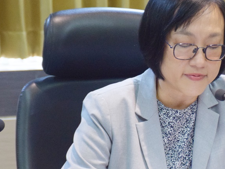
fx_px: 1592
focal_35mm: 245
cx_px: 180
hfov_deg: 8.1
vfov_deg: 6.1
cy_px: 87
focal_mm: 66
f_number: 5
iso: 2000
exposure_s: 1/60
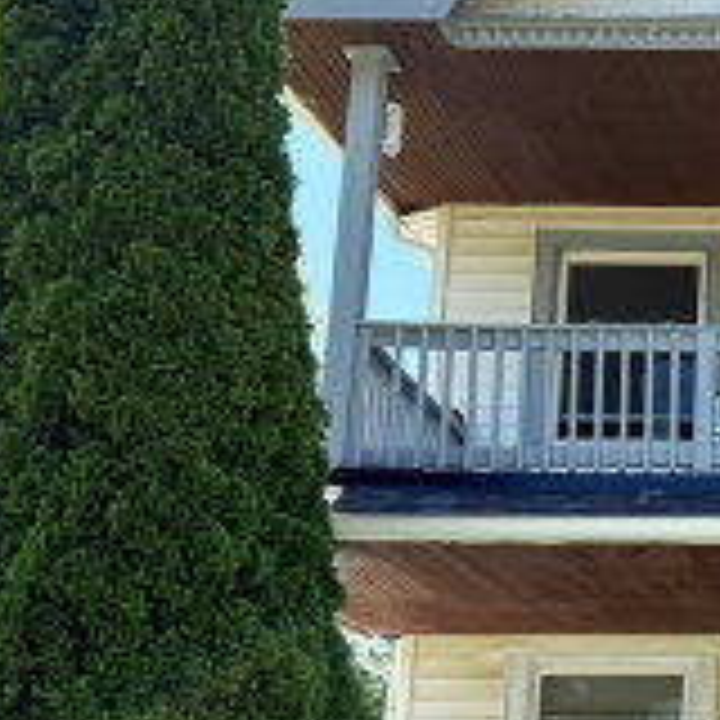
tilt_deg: +15.7
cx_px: 954
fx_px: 1600
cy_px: 522
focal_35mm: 68
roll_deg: -0.7
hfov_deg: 22.5
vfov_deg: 25.1
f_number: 1.78
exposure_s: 1/1770
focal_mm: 6.76
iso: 100
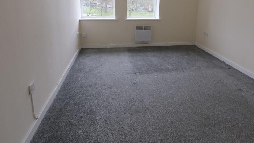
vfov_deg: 47.4
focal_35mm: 23
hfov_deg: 78.4
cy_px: 33
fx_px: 155
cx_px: 142
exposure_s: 1/125
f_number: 4
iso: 1000
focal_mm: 10
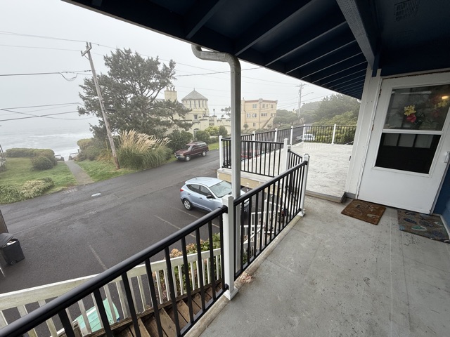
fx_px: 182
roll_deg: +1.1
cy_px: 168
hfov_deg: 102.1
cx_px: 225
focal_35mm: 14
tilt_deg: -16.3
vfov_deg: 85.7
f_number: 2.2
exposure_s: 1/101
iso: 50
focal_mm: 2.22
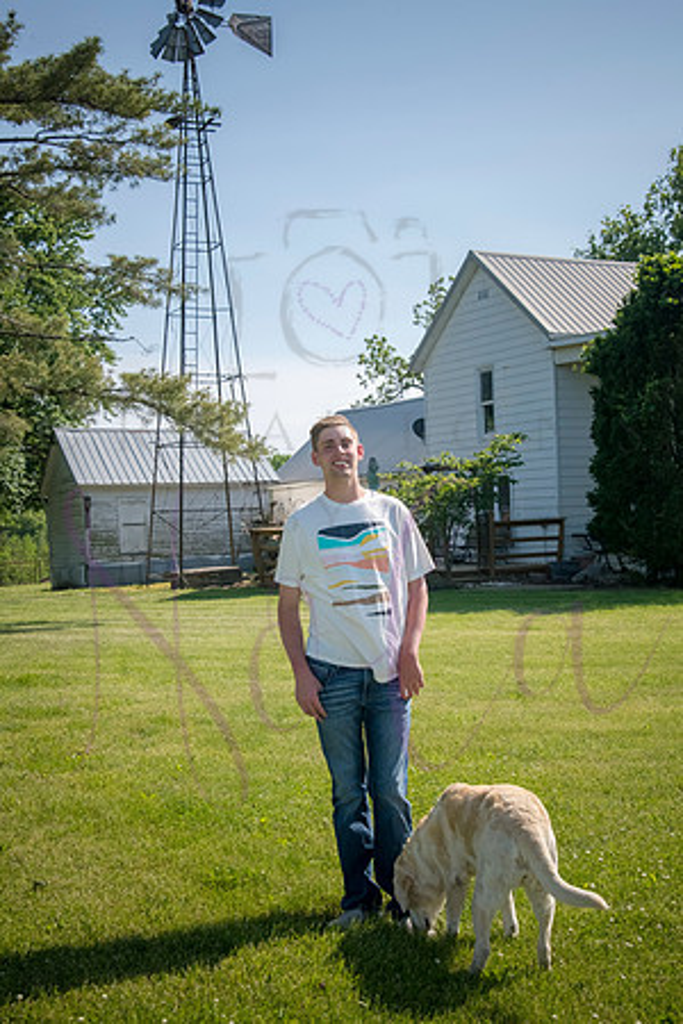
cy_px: 512
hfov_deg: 29.2
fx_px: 1309
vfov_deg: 42.7
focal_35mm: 46
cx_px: 342
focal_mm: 46
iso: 500
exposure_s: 1/640
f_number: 14
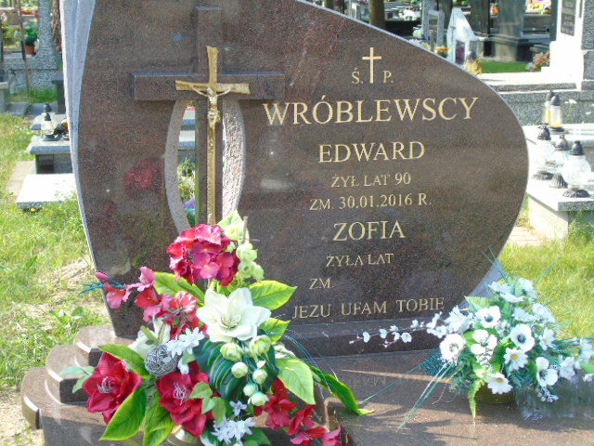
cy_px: 223
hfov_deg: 23.8
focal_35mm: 82
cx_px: 297
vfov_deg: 18.0
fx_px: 1407
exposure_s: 1/100
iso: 80
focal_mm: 15
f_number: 4.1
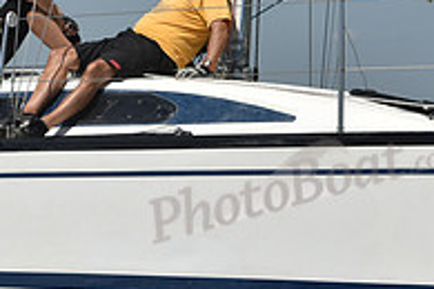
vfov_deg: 5.4
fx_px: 3050
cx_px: 36
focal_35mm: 253
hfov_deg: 8.1
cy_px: 101
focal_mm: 85
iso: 250
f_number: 10
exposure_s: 1/1250
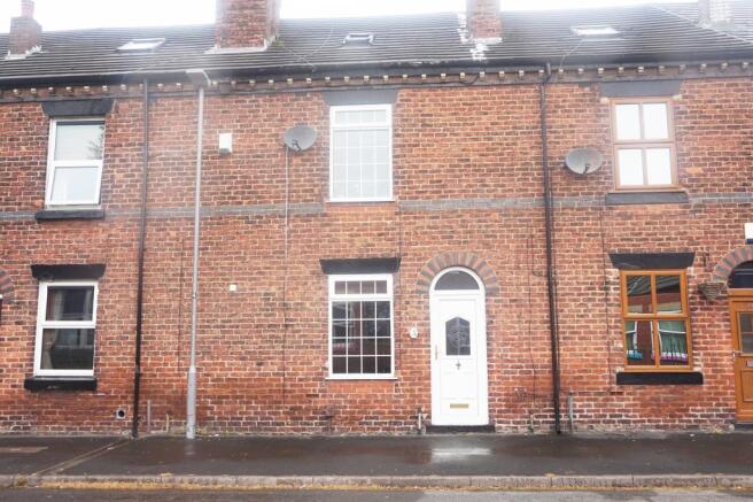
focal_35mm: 30
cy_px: 251
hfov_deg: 61.9
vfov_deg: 43.6
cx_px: 376
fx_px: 627
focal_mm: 20
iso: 100
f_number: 10
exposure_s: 1/40
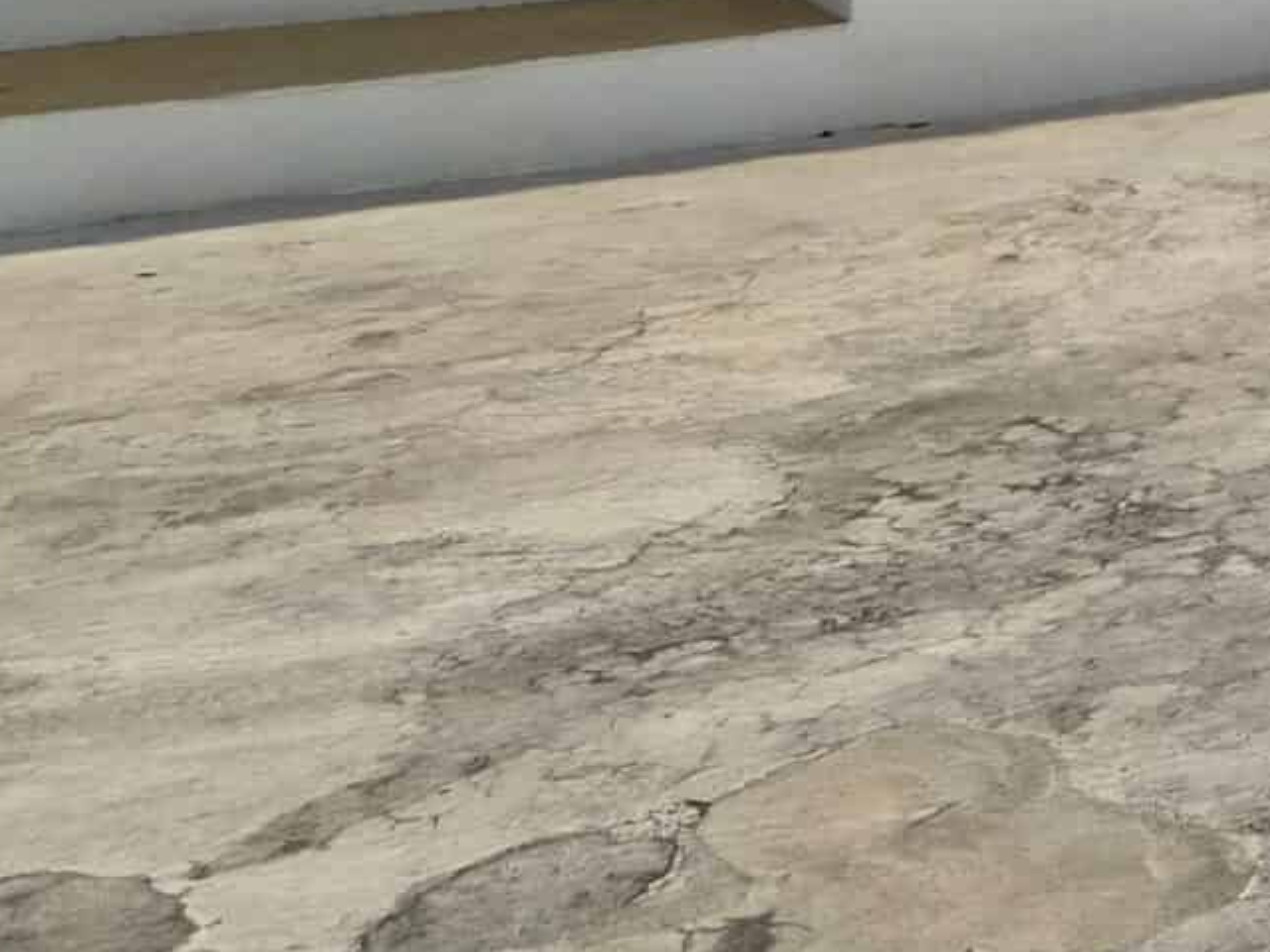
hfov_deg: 18.7
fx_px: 3375
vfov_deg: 14.0
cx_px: 1919
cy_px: -836
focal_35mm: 92
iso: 80
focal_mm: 5.4
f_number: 1.8
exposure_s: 1/3992
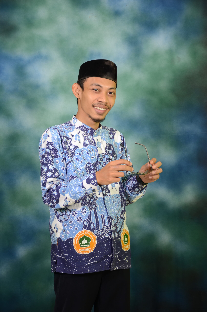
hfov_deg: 14.6
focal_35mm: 93
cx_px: 104
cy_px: 156
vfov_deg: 22.0
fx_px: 806
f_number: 5.6
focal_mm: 62
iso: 125
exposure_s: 1/80
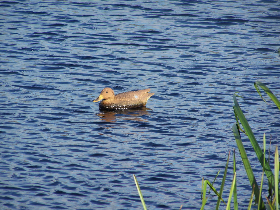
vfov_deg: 4.1
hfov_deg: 5.4
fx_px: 2969
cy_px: 105
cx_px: 140
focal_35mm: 367
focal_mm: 60.8
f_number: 3.6
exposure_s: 1/500
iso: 80
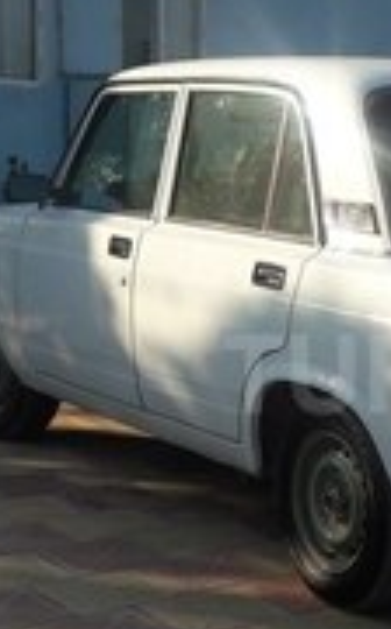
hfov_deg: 15.2
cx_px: 492
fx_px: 1403
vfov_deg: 25.2
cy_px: 374
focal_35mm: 82
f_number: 1.9
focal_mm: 3.7
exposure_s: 1/1163
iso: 40
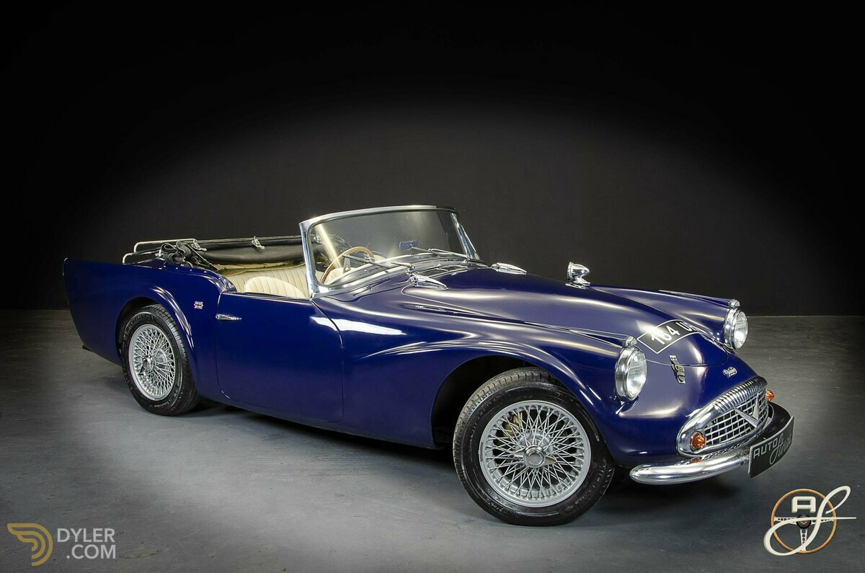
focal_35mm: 36
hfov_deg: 53.2
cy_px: 286
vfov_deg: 36.7
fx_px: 863
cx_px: 432
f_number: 13
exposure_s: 1.3
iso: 200
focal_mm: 24
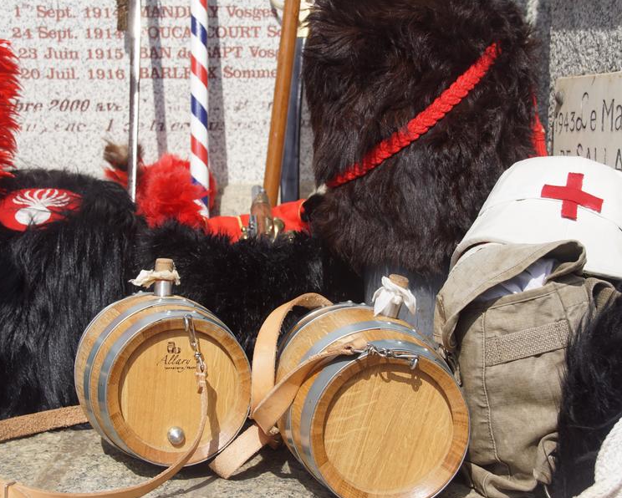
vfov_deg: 25.6
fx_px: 1097
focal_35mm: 60
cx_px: 289
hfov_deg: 31.6
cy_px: 249
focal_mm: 35
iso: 100
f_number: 6.3
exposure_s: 1/320
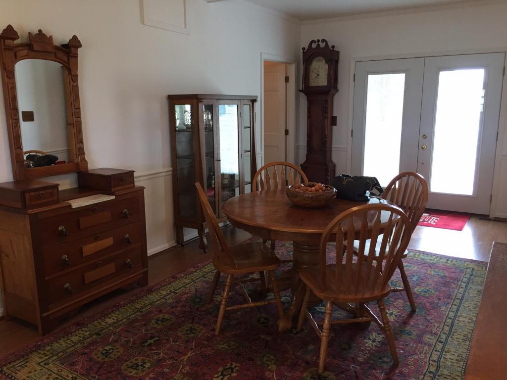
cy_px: 190
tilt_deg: -11.8
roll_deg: +1.3
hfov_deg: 61.7
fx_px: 425
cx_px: 254
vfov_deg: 48.2
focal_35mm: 29
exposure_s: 1/30
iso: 40
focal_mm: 4.15
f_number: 2.2
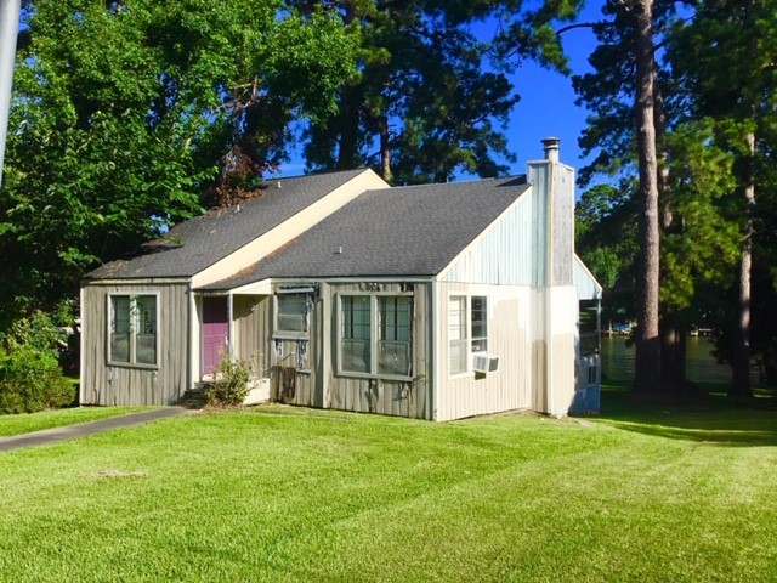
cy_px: 292
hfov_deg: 58.4
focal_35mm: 31
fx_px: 696
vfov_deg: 45.4
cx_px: 388
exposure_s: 1/1359
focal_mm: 3.3
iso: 25
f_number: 2.4
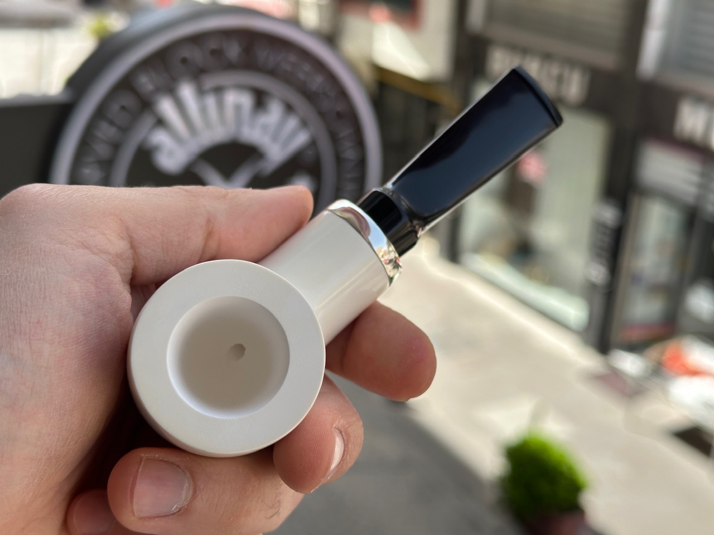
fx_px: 990
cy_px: 268
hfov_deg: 39.7
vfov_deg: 30.3
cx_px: 357
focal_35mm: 48
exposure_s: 1/1289
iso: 64
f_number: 1.78
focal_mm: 6.86
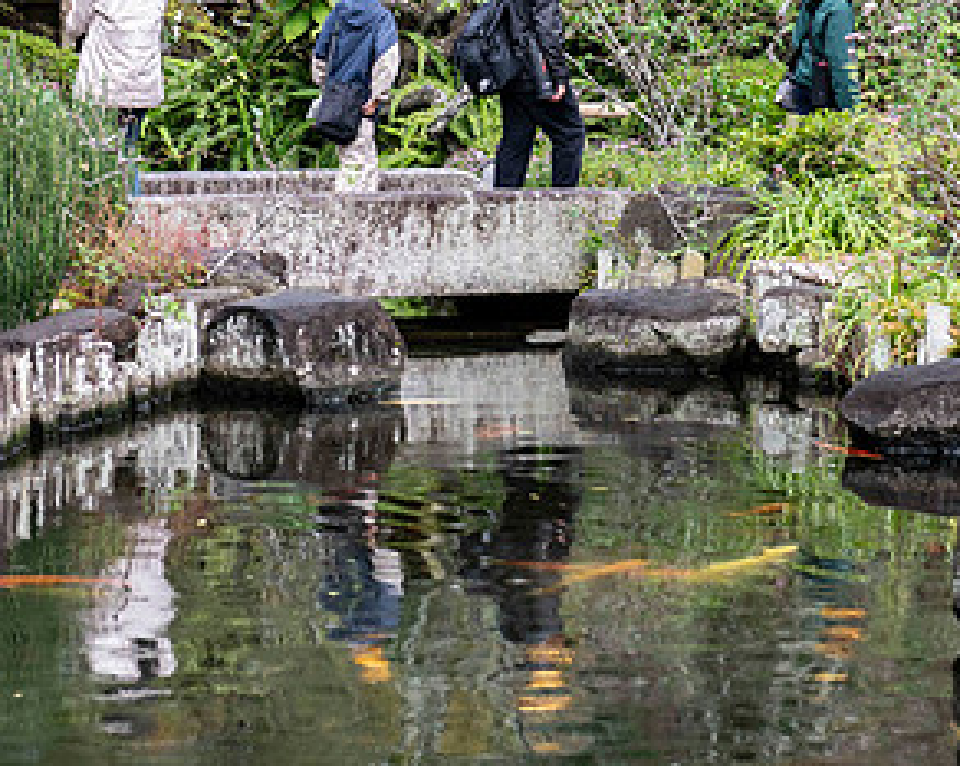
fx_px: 4031
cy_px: 176
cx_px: 470
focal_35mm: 142
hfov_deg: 13.6
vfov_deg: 10.8
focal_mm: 70
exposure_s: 1/160
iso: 250
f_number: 5
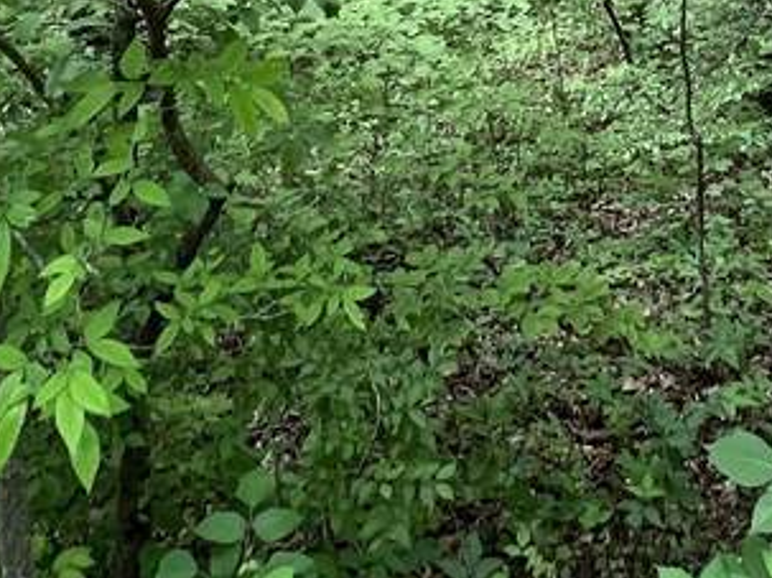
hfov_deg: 33.9
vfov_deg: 18.9
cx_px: 619
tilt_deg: -4.2
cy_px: -519
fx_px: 1226
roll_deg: +0.3
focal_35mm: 55
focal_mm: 1.57
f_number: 1.8
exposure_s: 1/121
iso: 160
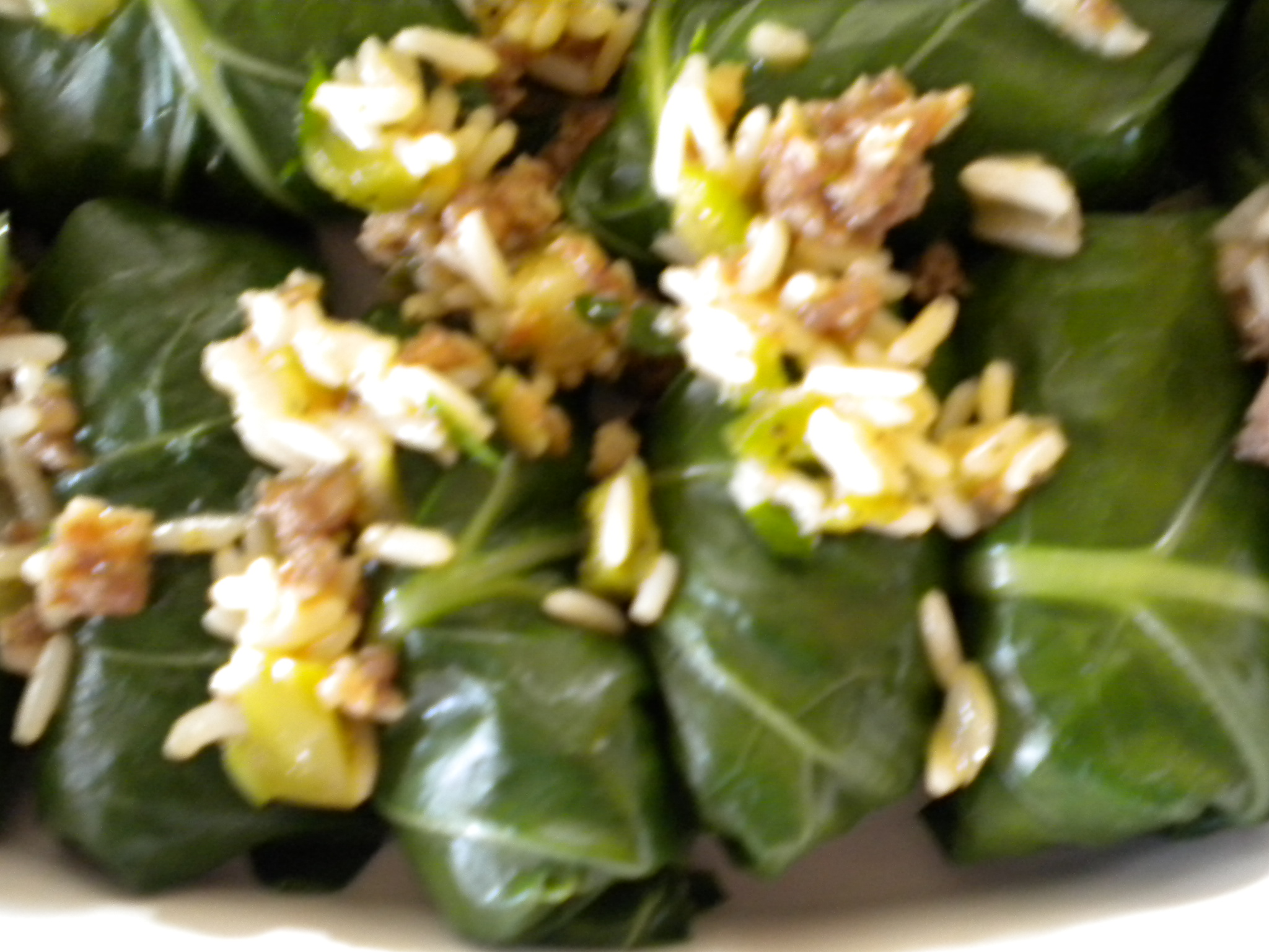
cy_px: 476
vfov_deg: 40.7
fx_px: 1283
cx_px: 634
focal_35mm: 35
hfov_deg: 52.6
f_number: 3.1
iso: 400
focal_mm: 6.3
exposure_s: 1/11.1
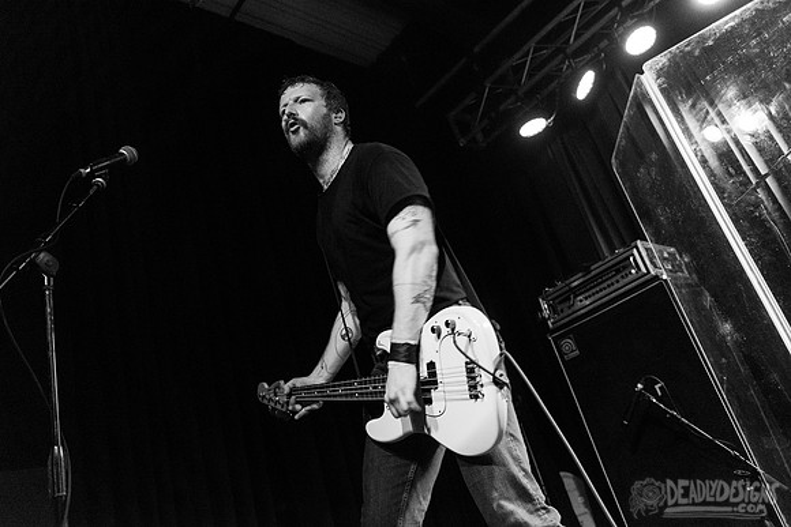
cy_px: 264
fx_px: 637
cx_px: 396
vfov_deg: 45.0
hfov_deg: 63.6
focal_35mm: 29
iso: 2500
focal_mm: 29
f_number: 3.2
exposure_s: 1/80
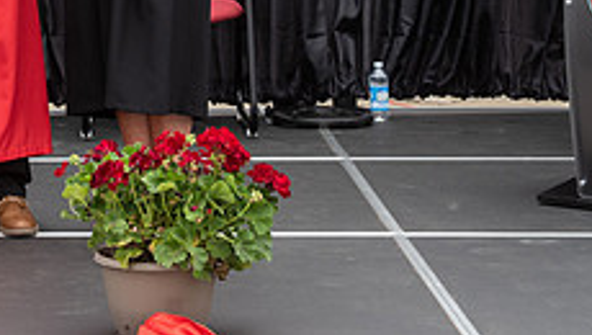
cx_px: -11
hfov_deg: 15.6
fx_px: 2122
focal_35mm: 135
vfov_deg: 8.8
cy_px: -177
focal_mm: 48
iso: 500
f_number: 5.6
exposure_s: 1/500
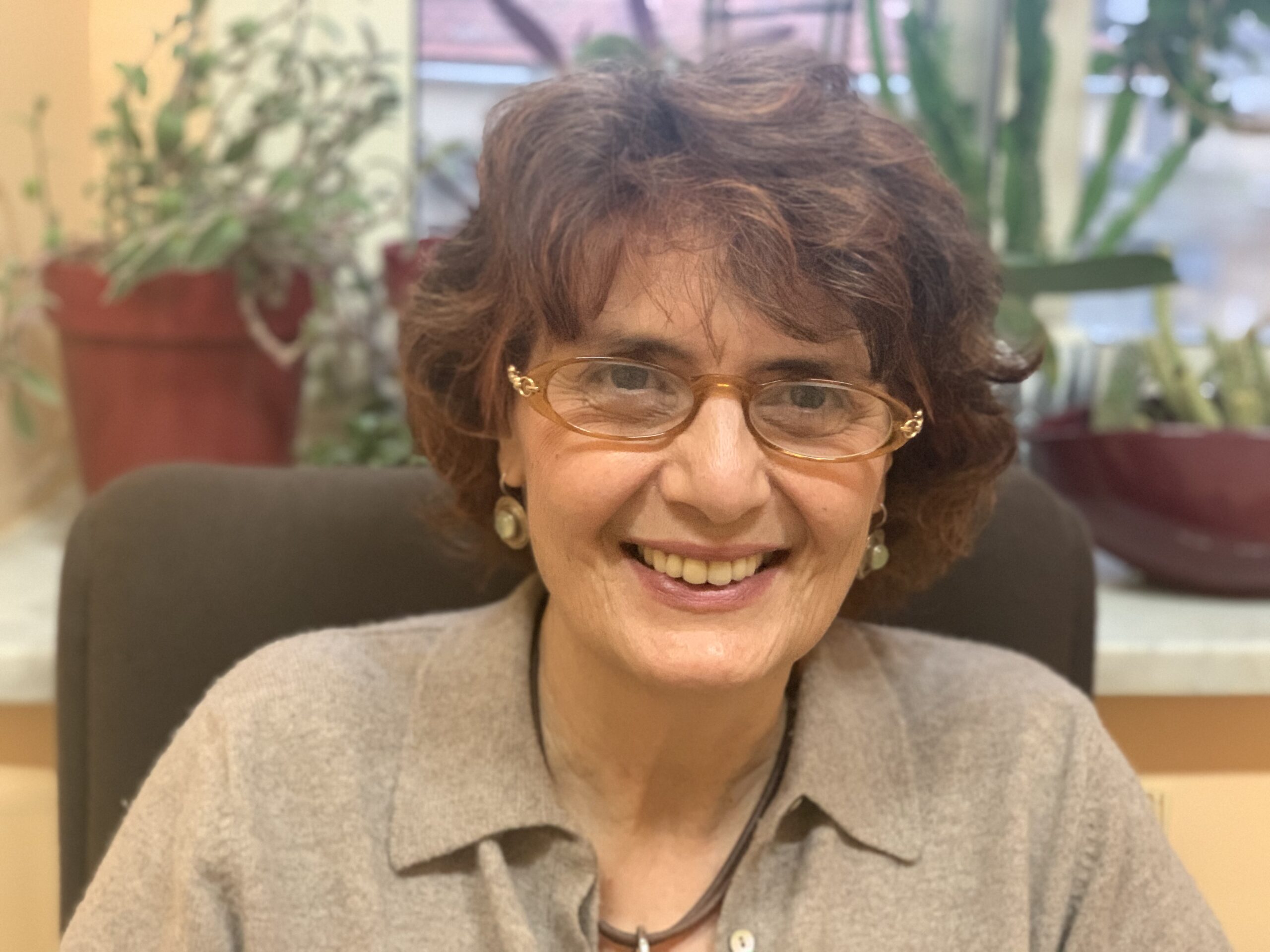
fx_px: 1908
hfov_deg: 36.8
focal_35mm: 52
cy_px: 476
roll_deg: -3.1
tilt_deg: -9.6
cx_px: 635
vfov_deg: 28.0
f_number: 2.4
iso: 400
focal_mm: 6
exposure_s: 1/50
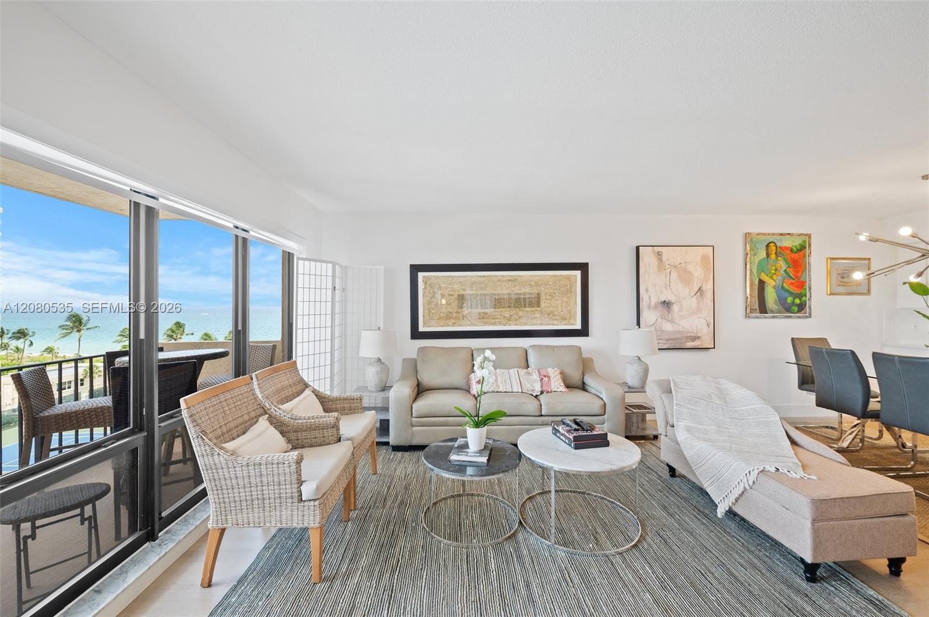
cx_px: 464
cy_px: 308
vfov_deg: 77.2
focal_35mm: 15
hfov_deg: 100.5
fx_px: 387
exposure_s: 1/5
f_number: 8
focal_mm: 15
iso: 200
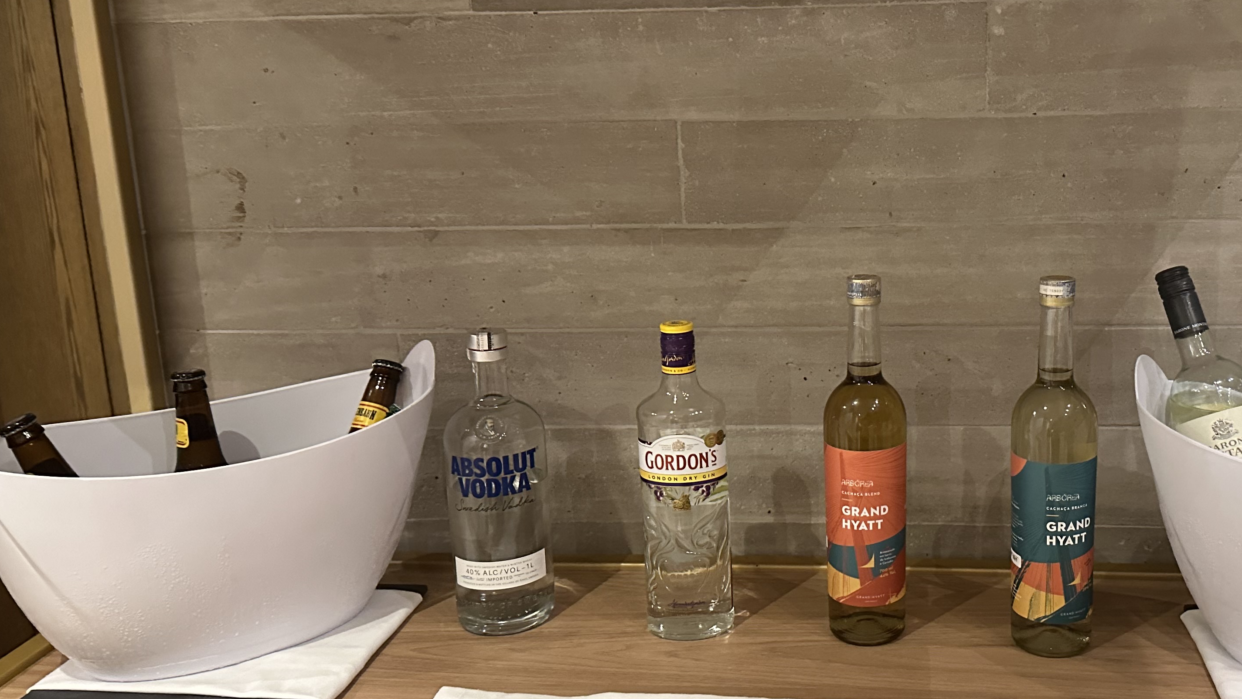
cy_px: 341
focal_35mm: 37
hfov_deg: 52.9
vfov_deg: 32.0
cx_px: 832
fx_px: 1219
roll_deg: +1.9
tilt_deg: -13.5
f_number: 1.78
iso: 800
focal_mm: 6.86
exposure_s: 1/60
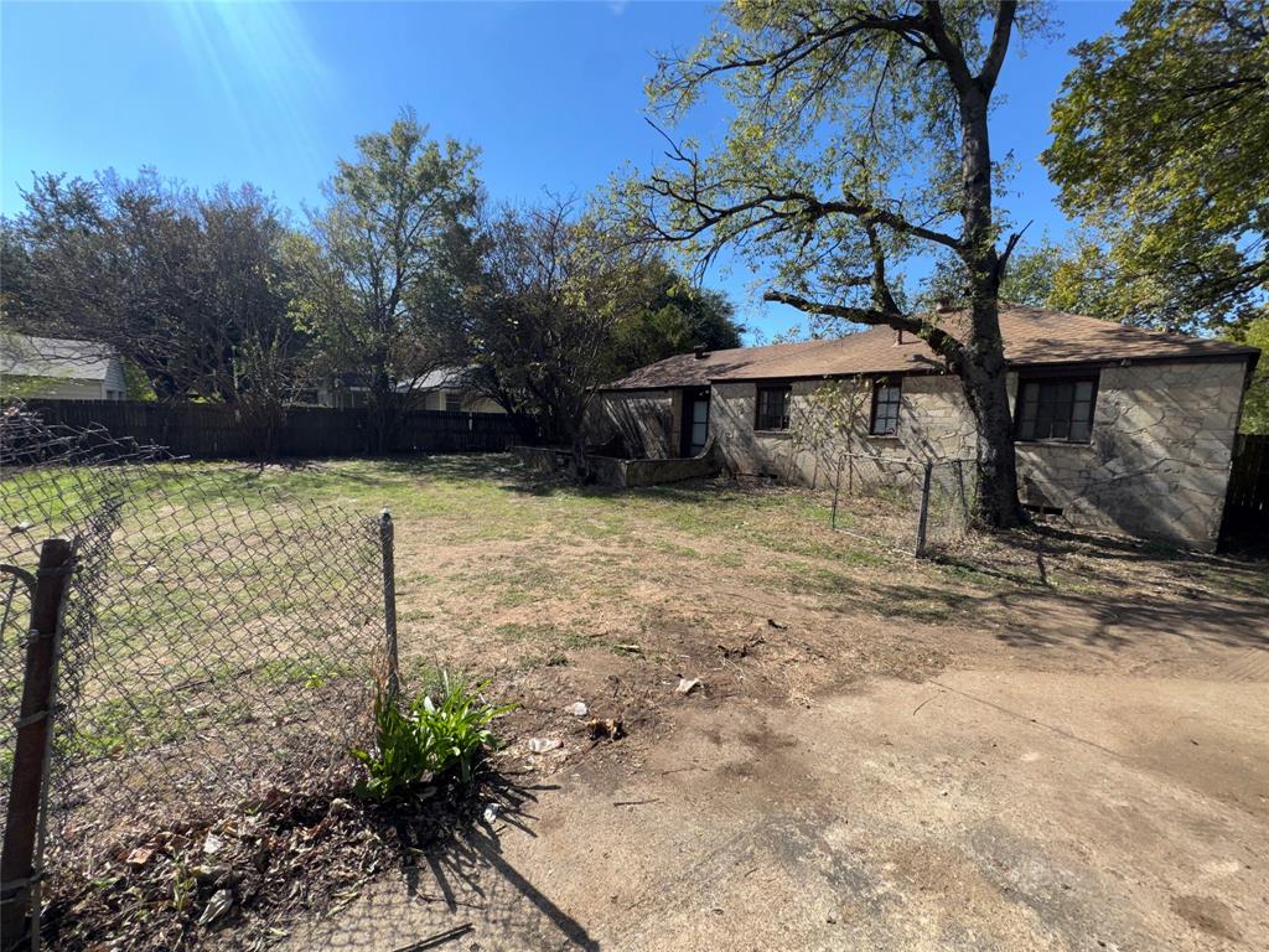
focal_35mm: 14
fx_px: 513
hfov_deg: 102.1
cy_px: 476
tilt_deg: -5.5
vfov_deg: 85.7
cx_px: 634
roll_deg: -2.1
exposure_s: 1/849
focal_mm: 2.22
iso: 32
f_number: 2.2
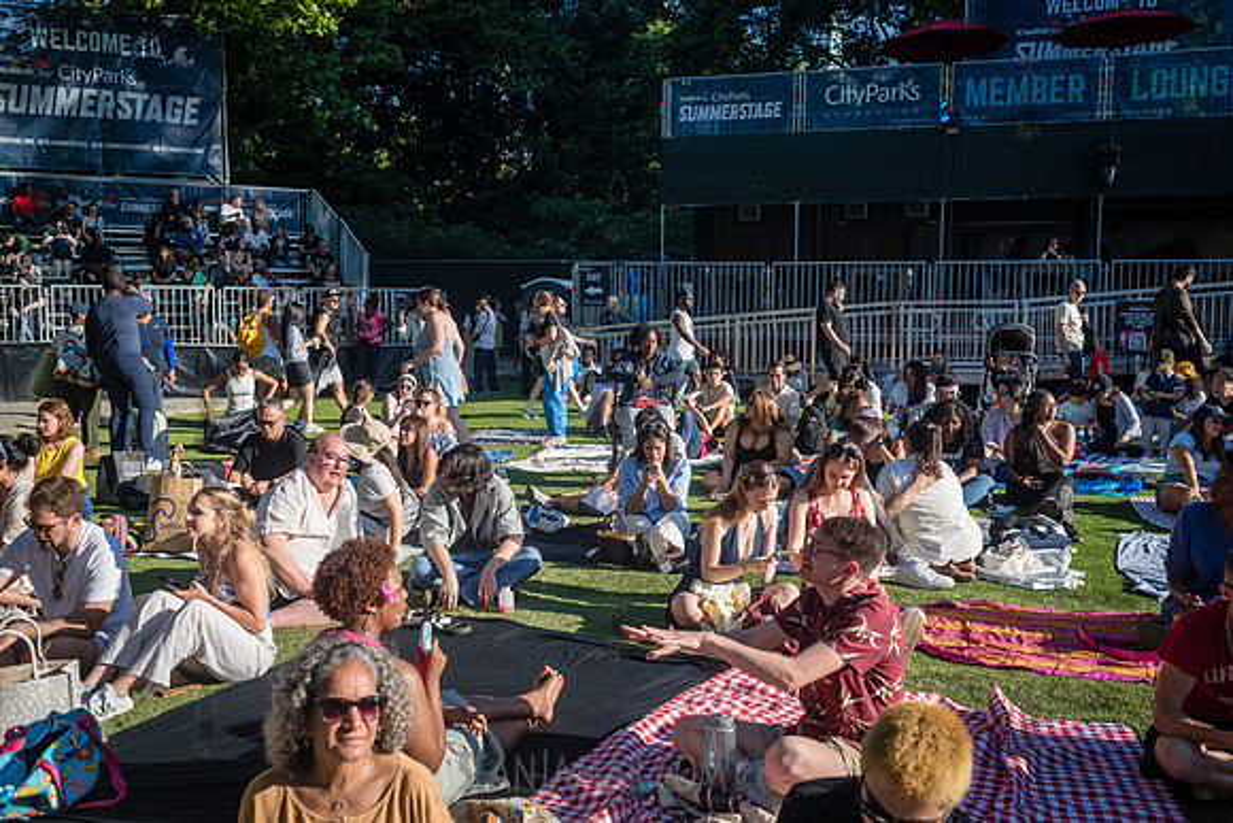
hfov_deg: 54.4
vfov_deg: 37.9
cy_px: 412
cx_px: 616
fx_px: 1199
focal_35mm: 35
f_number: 4
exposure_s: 1/3200
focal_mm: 35
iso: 500
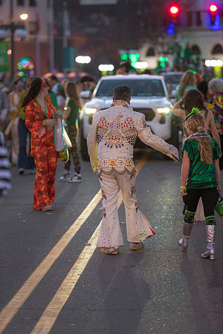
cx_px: 112
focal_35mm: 140
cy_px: 167
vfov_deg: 14.7
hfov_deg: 9.8
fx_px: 1301
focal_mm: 140
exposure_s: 1/250
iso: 2800
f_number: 2.8
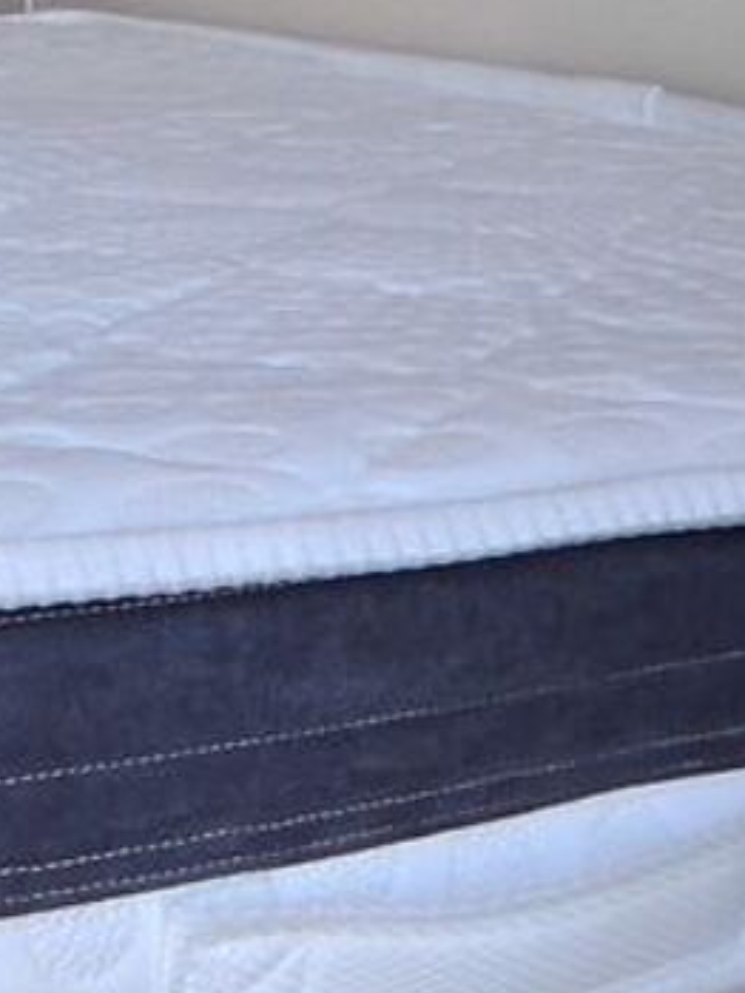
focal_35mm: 65
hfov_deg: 22.4
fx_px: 1864
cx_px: 176
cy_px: 1285
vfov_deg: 25.7
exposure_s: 1/100
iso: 125
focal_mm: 1.4
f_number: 2.2
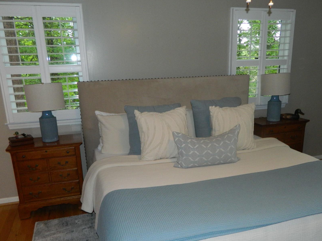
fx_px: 298
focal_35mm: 32
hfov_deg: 56.7
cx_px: 175
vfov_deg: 43.8
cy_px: 153
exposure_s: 1/30
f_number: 3.1
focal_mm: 4.5
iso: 200
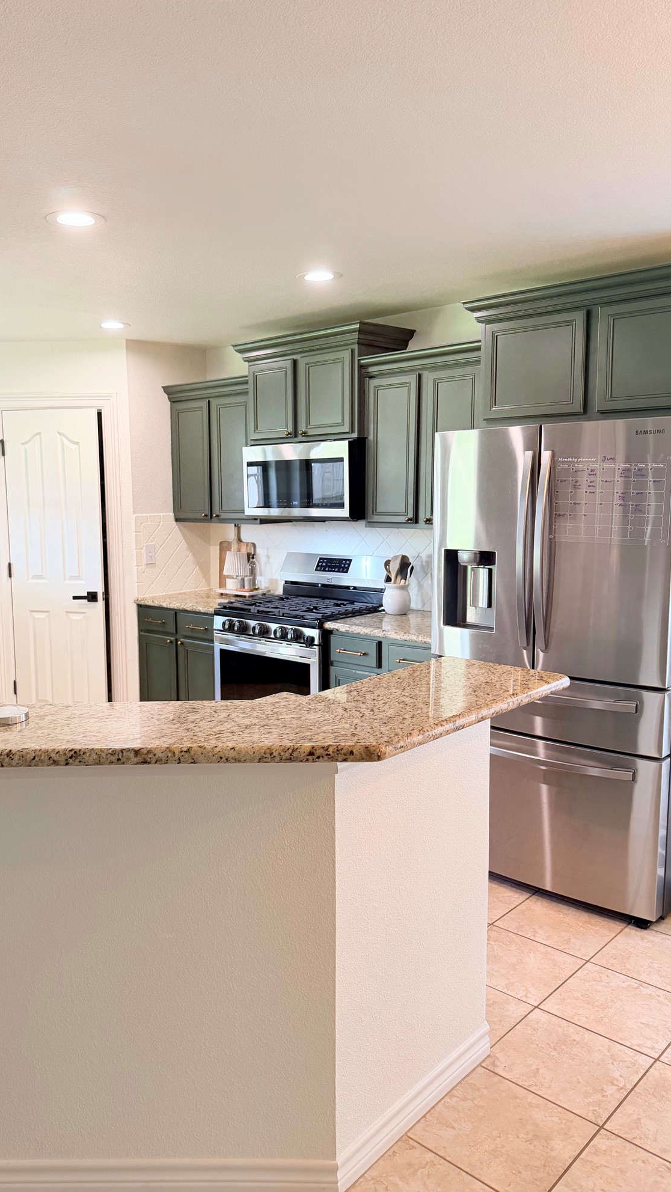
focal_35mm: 27
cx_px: 242
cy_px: 597
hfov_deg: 42.5
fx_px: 854
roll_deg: +0.0
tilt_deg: -7.2
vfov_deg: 69.9
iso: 200
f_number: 1.78
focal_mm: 6.76
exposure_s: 1/120
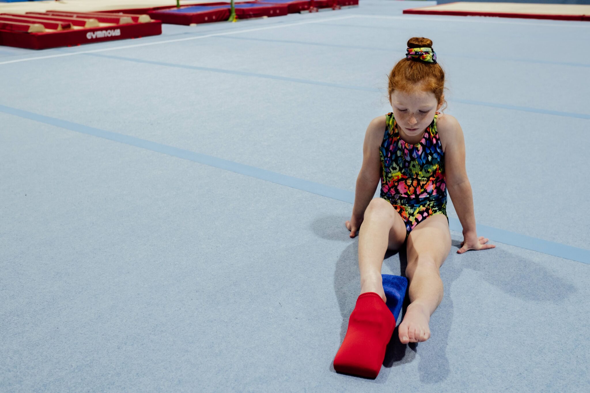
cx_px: 294
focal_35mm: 37
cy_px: 198
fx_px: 606
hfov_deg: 51.9
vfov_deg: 35.9
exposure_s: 1/80
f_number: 3.6
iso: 1000
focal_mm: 23
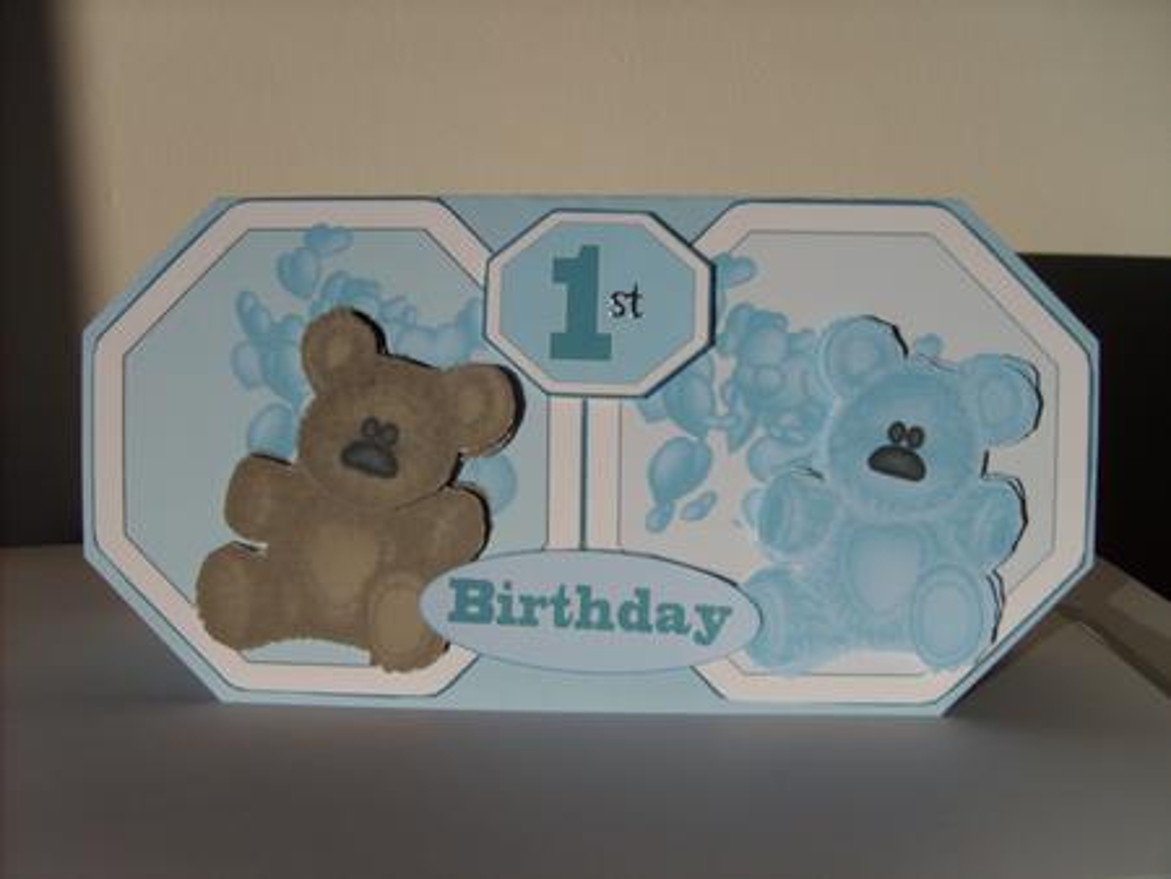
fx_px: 1185
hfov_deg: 52.6
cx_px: 586
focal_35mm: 35
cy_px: 440
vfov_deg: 40.7
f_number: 2.8
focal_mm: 5.8
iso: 50
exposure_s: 1/1000
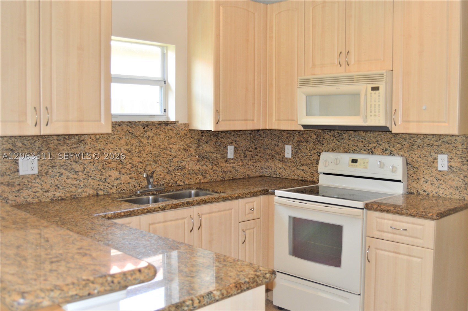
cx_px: 234
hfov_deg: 55.2
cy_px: 156
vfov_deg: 38.3
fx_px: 448
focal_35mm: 34
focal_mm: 23
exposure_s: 1/125
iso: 400
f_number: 4
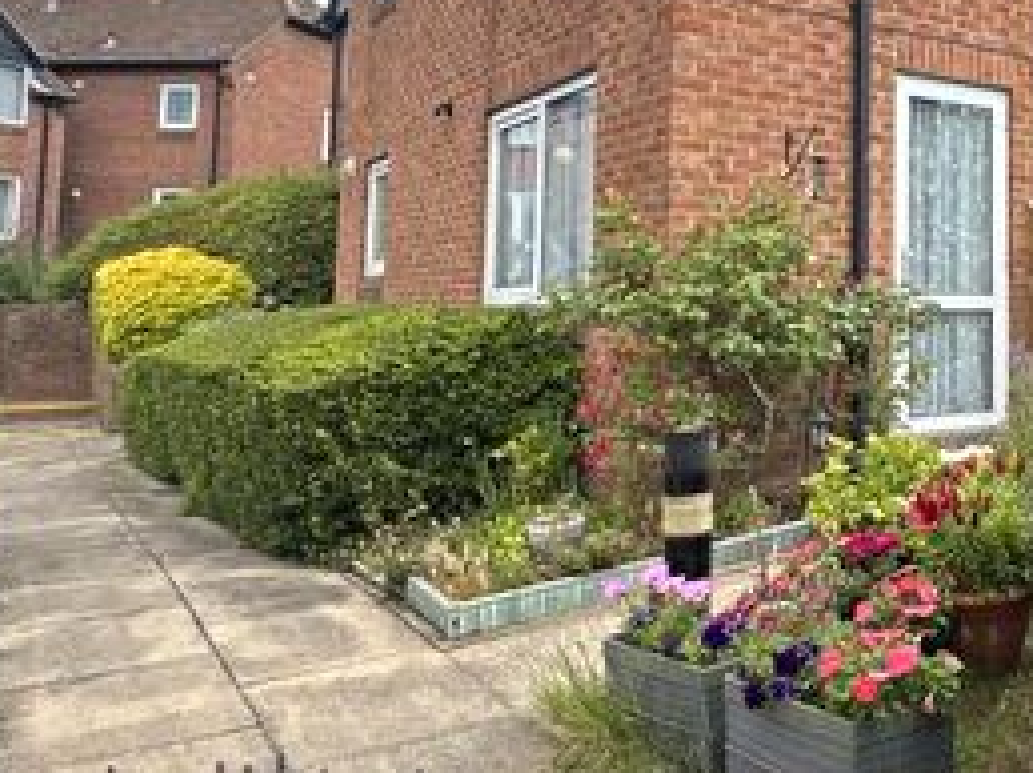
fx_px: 1133
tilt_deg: +4.4
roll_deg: -0.8
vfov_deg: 37.0
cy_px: 222
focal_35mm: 38
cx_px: 1061
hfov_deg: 41.7
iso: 40
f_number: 2.2
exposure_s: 1/561
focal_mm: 2.22
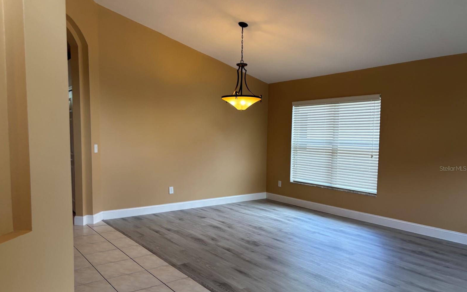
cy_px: 168
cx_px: 230
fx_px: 356
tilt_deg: -3.5
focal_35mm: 28
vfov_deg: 44.4
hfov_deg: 66.5
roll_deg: +1.9
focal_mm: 5.96
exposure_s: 1/120
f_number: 1.6
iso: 64
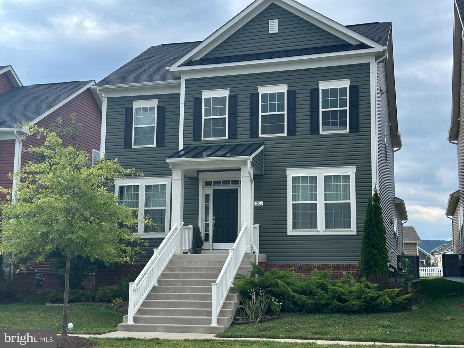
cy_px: 174
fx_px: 643
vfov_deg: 30.3
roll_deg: -0.1
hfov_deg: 39.7
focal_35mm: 48
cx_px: 232
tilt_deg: +9.6
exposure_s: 1/2070
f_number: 1.78
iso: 100
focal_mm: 6.86
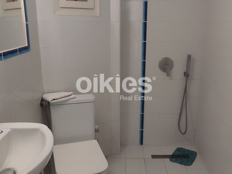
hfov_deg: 94.5
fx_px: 107
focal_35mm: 16
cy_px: 87
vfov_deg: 78.1
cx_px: 116
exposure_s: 1/50
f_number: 2.2
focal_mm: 1.65
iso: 50
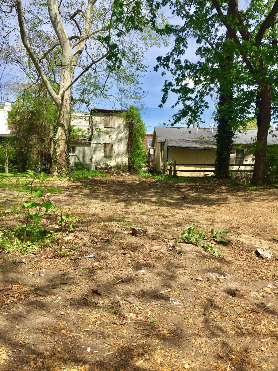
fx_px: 311
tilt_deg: -3.8
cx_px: 139
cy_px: 186
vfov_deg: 61.7
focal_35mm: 29
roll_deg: -1.3
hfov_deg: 48.2
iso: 32
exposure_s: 1/1799
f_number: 2.2
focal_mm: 4.15
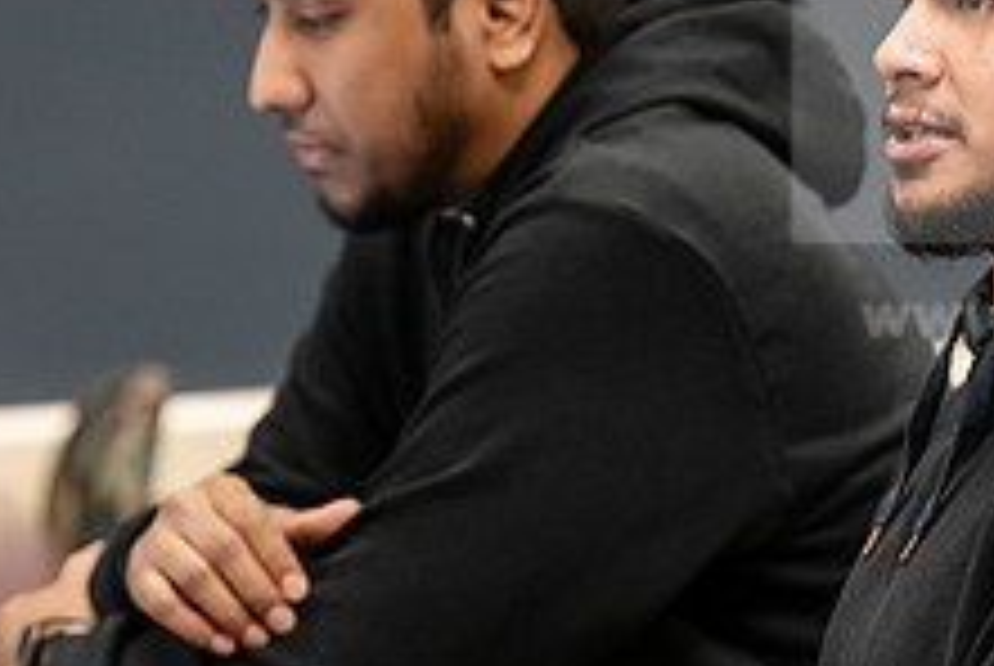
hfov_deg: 4.9
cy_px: 412
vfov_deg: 3.3
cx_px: 657
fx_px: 11584
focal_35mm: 419
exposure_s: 1/200
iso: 3200
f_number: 2.8
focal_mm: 160
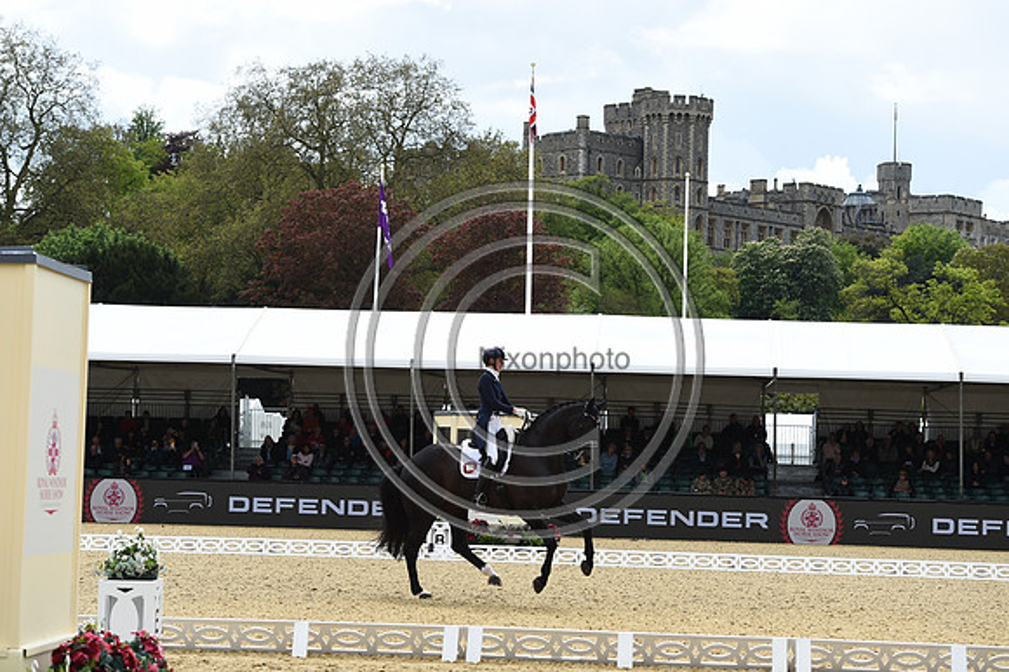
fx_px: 2521
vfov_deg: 15.2
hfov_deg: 22.6
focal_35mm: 90
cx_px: 504
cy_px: 336
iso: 180
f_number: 5
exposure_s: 1/1250
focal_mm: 90
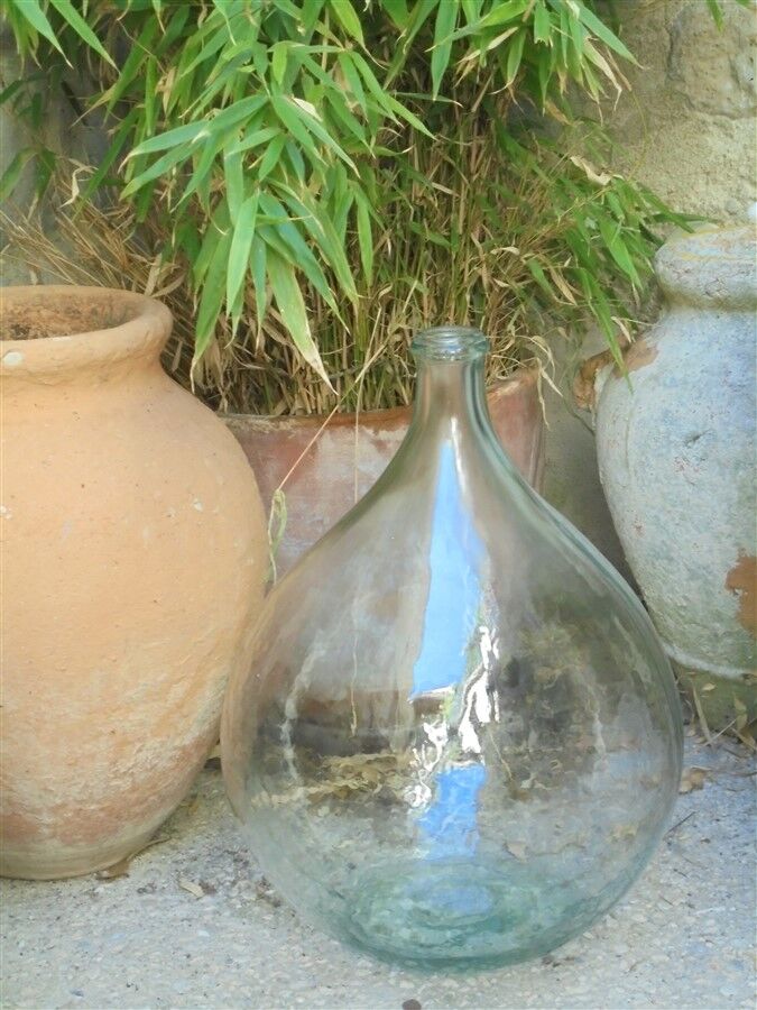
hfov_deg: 22.9
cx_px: 378
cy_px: 505
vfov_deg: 30.3
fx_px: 1866
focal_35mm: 64
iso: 320
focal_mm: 11.5
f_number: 5.6
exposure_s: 1/30
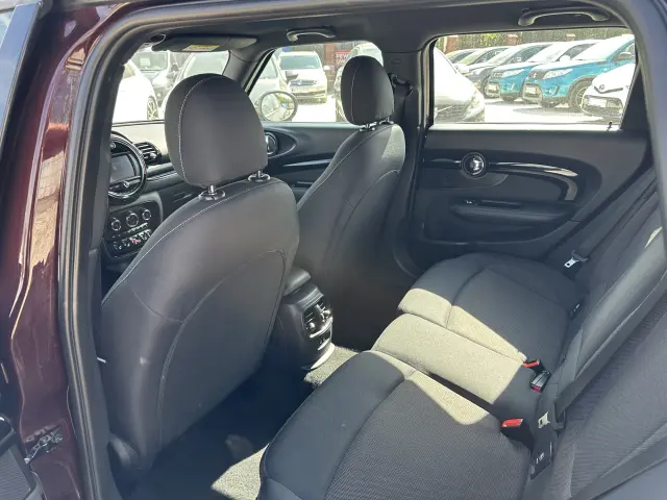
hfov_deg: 71.6
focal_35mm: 24
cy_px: 250
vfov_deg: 56.8
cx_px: 334
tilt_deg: -20.8
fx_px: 462
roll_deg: +1.4
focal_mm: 6.86
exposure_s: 1/180
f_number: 1.78
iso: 80
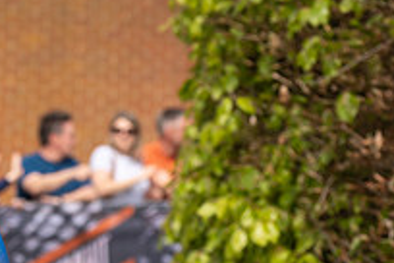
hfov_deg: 7.4
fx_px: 2999
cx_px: -95
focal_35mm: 274
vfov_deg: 5.0
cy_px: 97
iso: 160
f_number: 5
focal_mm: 70
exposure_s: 1/1000
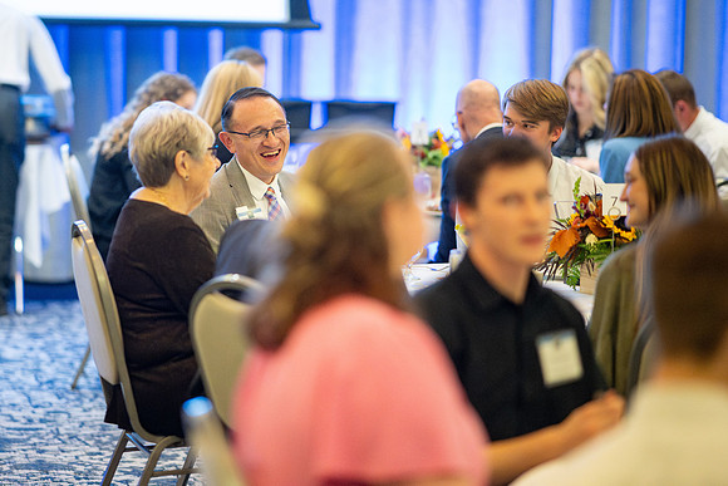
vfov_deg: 9.5
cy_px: 198
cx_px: 294
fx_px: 2921
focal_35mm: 144
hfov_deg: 14.2
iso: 6400
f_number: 1.4
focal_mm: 105
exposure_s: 1/500
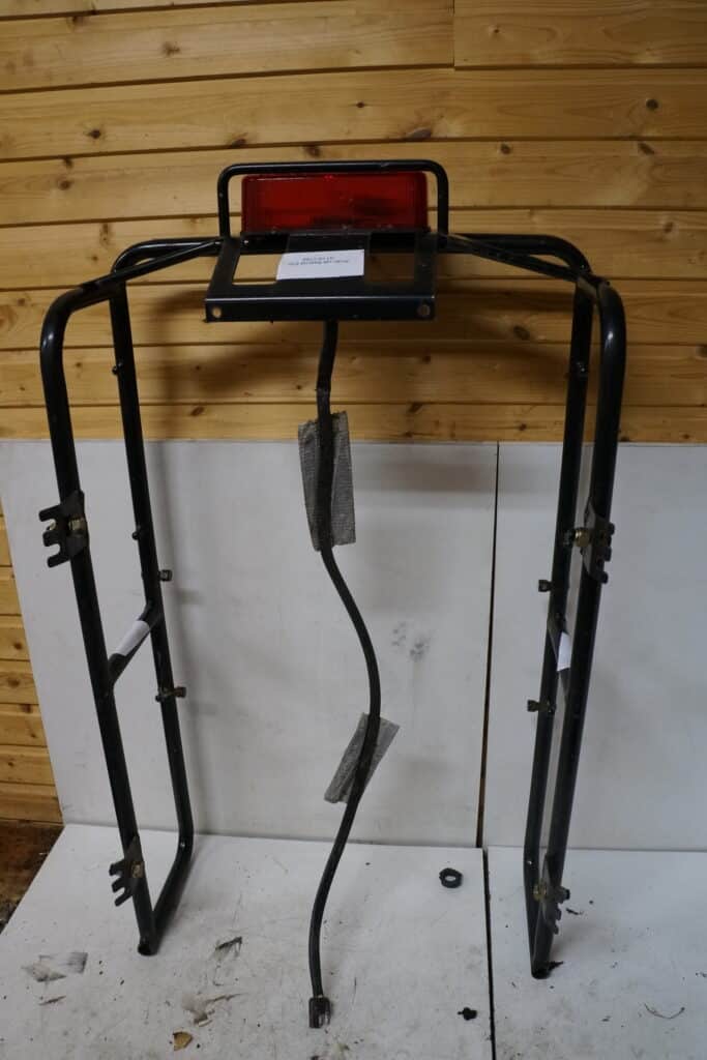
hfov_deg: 47.9
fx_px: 795
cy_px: 530
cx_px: 354
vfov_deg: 67.4
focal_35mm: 27
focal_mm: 18
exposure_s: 1/60
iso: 1600
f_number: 5
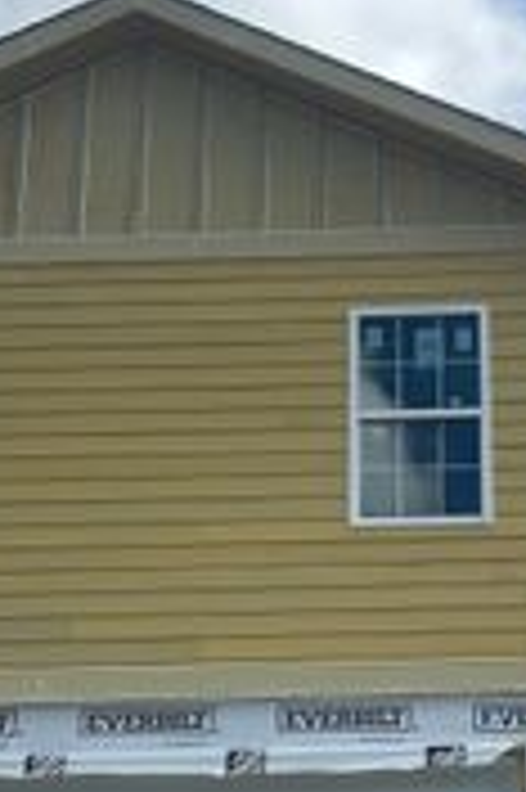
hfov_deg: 17.5
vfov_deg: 25.9
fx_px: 1691
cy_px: 623
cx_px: 418
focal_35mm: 77
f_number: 1.5
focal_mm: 5.7
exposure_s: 1/4444
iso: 50
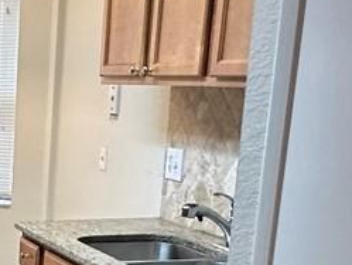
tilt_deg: -14.2
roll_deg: +1.4
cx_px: -280
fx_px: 916
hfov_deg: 17.6
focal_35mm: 90
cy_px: 309
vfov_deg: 15.9
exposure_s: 1/60
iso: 250
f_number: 2.2
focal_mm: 2.22
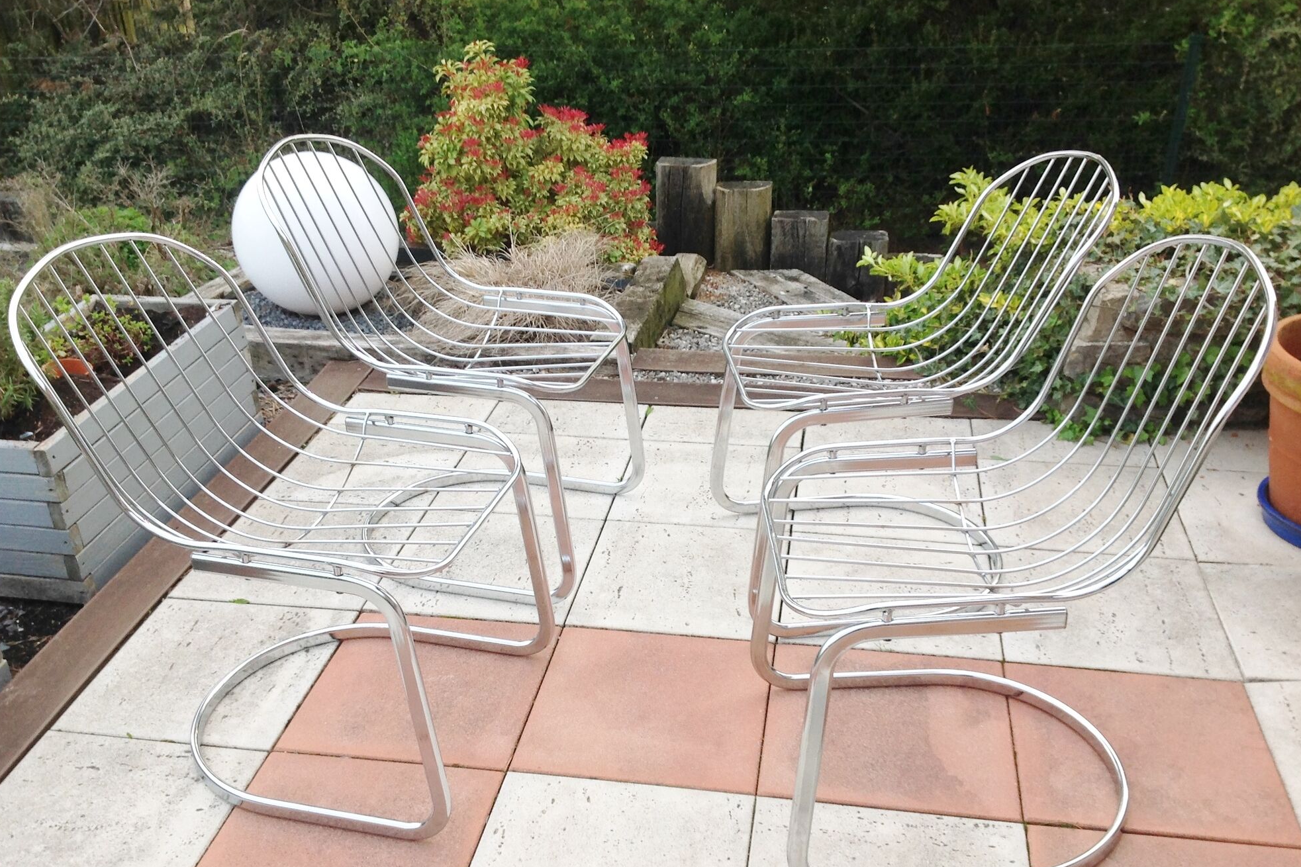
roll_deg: +2.4
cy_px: 466
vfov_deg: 35.9
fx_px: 1337
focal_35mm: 37
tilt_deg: -29.5
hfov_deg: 51.9
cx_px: 643
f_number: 2.4
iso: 50
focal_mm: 4.28
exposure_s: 1/172
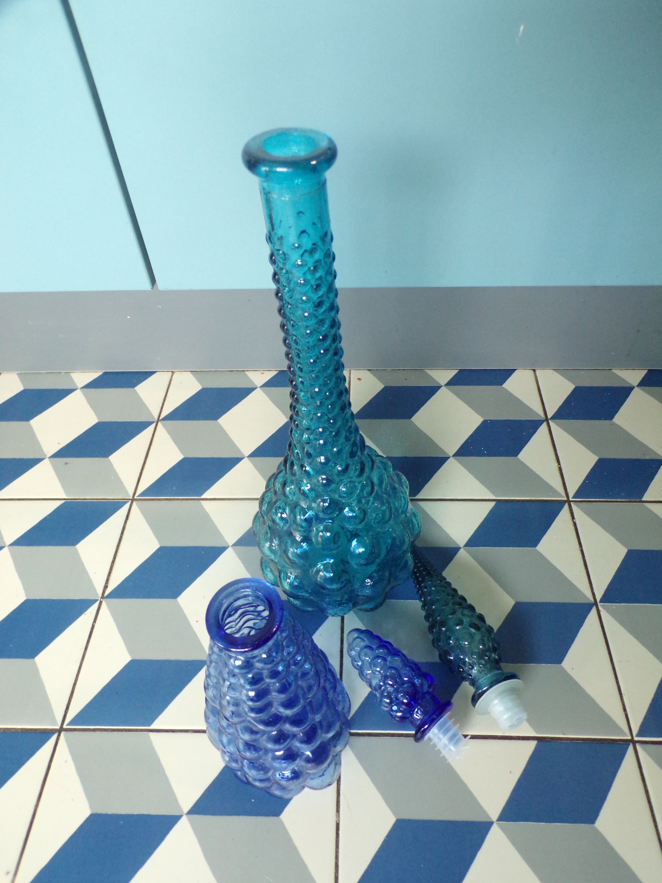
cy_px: 442
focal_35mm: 24
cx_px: 331
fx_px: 612
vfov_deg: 71.6
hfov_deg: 56.8
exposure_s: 1/17
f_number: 3
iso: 400
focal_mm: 4.3
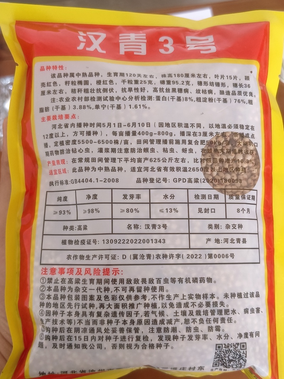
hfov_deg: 31.5
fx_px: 503
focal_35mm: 46
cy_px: 190
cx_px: 142
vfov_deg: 41.2
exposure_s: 1/33.3
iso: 371
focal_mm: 5.5
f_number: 2
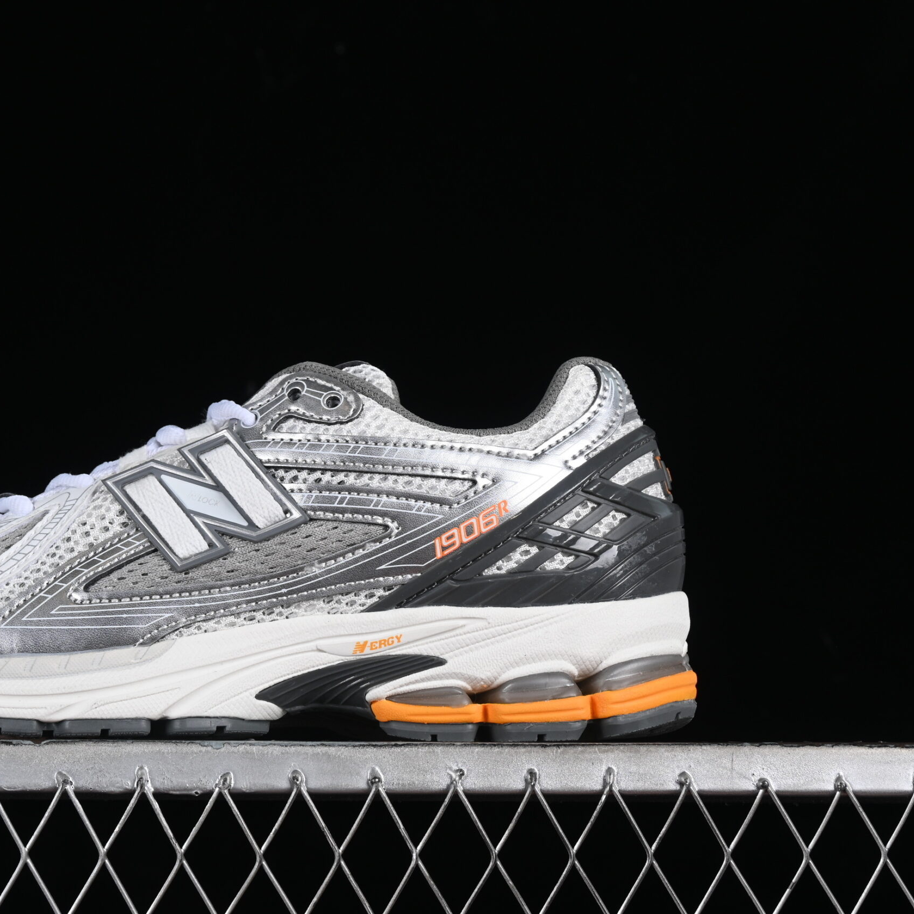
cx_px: 237
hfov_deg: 18.0
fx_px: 2868
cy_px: 457
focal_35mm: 96
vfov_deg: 18.1
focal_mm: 50
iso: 160
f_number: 8
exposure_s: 1/80
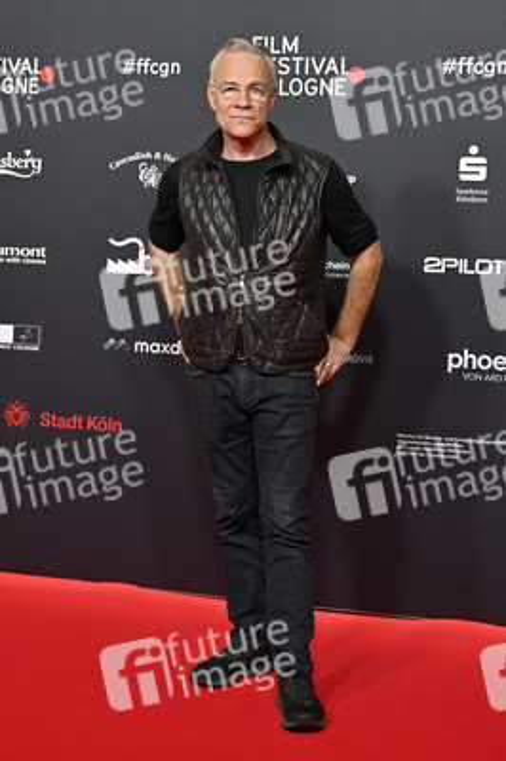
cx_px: 253
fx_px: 1056
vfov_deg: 39.6
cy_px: 380
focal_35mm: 50
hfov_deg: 26.9
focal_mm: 50
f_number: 5
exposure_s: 1/200
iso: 800
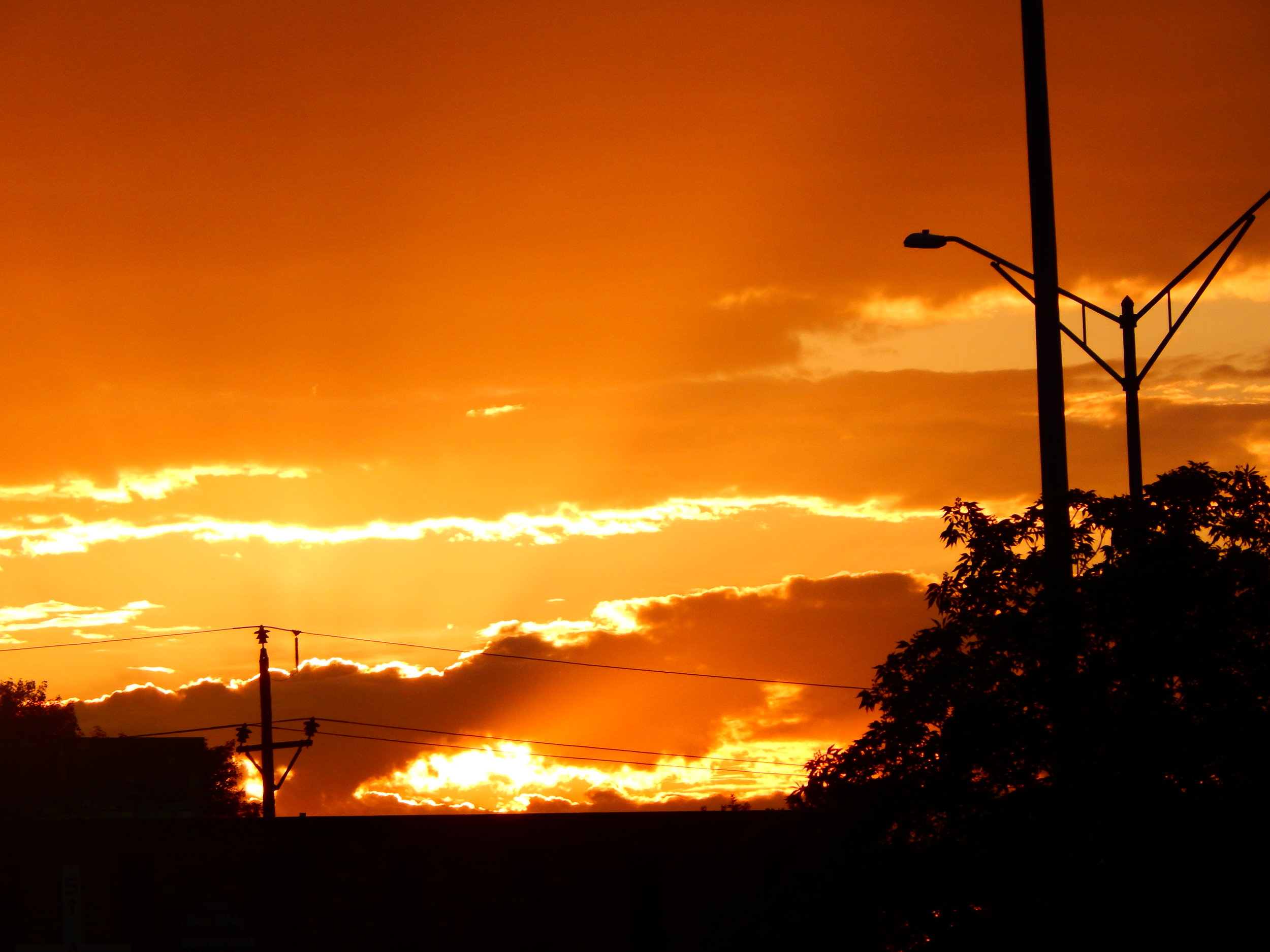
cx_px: 635
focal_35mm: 279
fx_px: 10236
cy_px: 476
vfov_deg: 5.3
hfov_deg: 7.1
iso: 125
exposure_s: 1/640
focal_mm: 50.1
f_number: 5.7
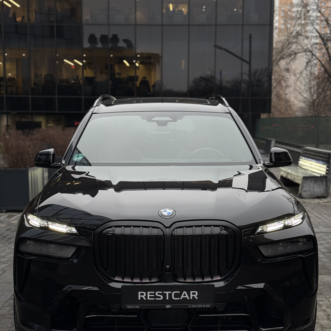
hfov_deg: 30.0
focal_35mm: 57
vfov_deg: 30.0
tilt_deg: -5.1
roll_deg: -0.8
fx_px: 617
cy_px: 176
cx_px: 166
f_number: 1.78
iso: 50
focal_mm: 6.76
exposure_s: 1/98
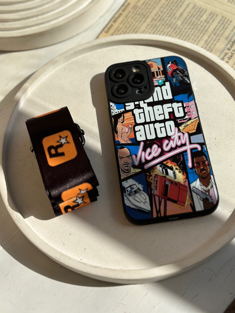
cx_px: 118
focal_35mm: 48
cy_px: 156
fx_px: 434
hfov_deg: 30.3
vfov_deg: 39.7
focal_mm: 6.86
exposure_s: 1/7092
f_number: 1.78
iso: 80
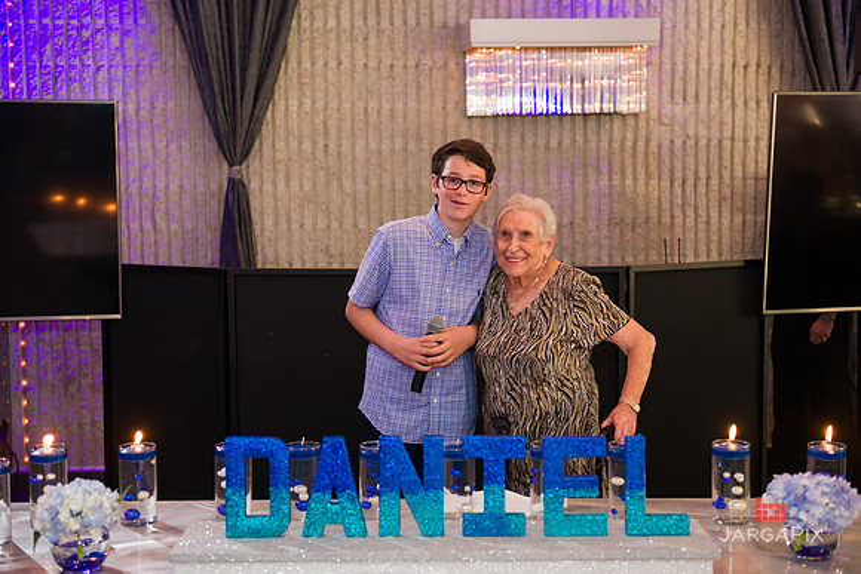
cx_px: 430
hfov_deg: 36.2
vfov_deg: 24.6
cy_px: 287
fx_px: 1316
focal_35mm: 55
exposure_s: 1/125
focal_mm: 55
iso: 1250
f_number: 3.2
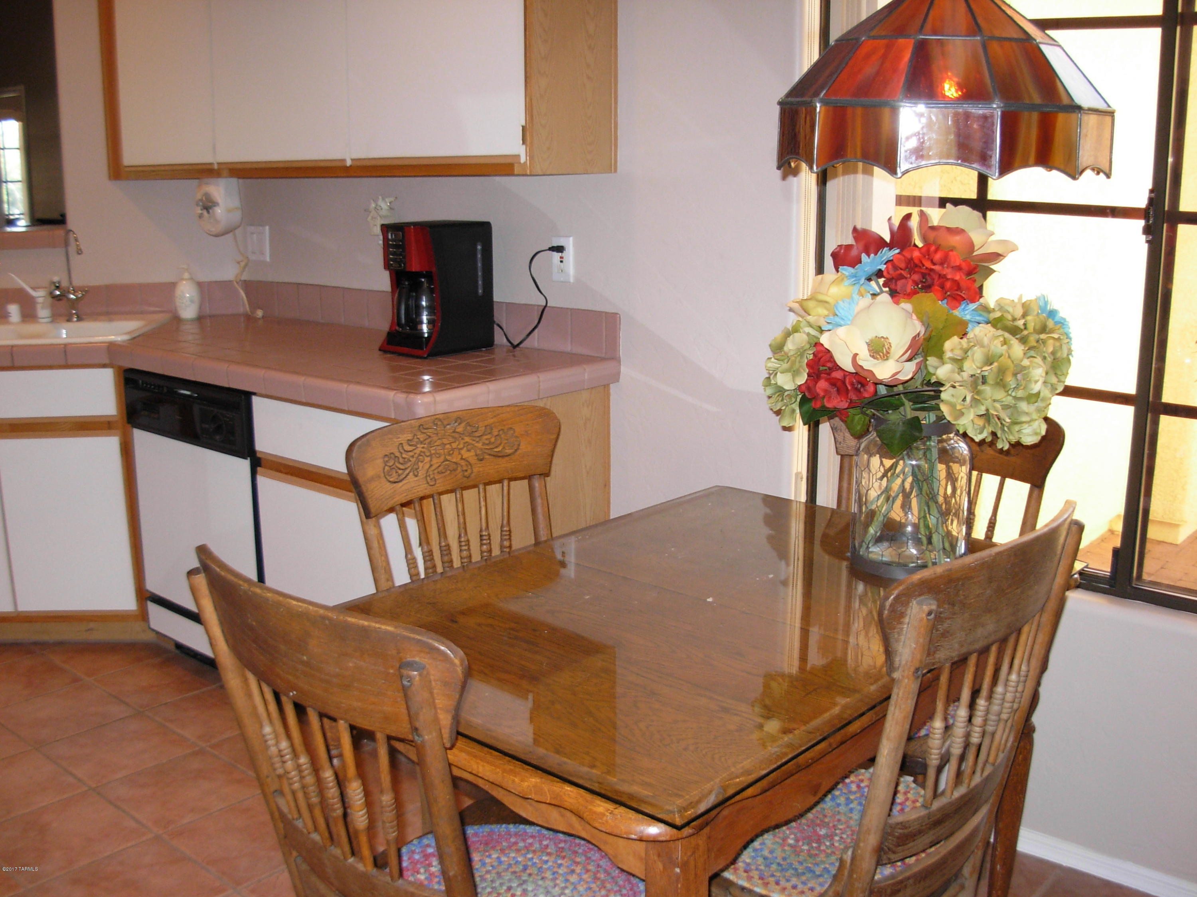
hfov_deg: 49.0
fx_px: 1314
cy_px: 448
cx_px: 598
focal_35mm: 38
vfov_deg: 37.7
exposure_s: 1/49.3
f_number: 2.9
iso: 173
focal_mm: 6.3
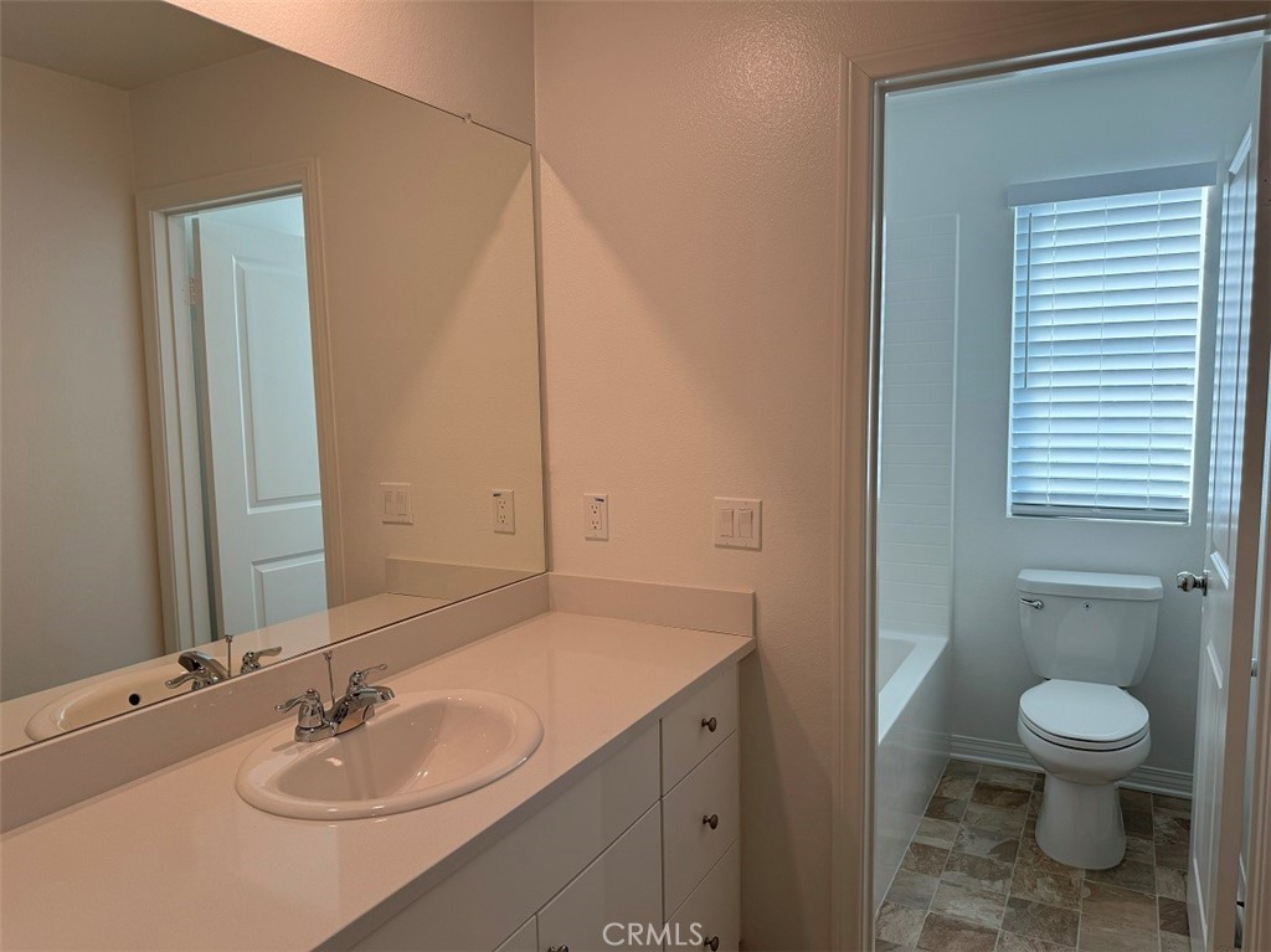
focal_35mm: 24
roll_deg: +0.4
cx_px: 636
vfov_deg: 56.8
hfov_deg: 71.6
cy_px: 476
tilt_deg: -6.0
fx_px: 881
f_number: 1.78
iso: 80
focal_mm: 6.76
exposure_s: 1/194
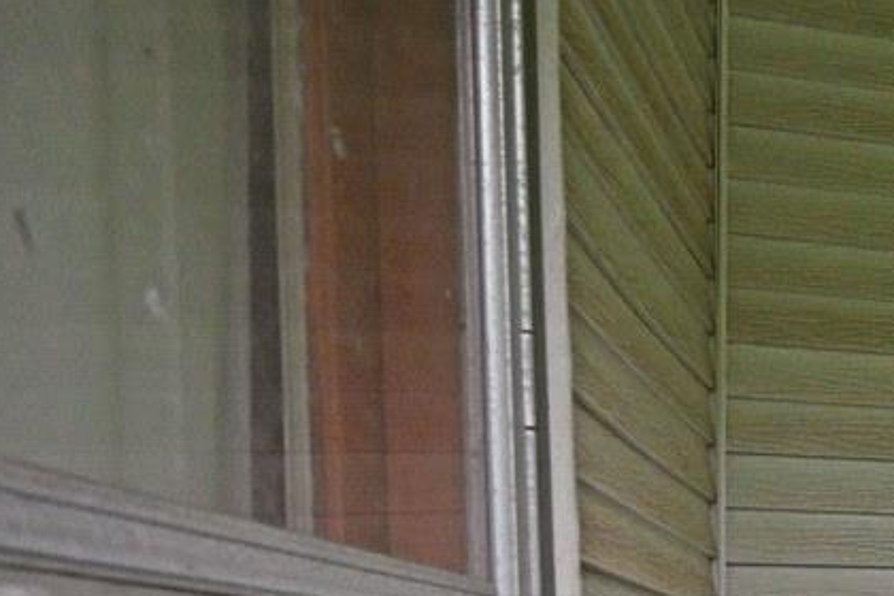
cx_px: 1416
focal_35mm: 50
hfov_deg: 26.0
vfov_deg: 25.1
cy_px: 651
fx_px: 1242
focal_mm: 14
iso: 3200
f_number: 4
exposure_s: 1/60
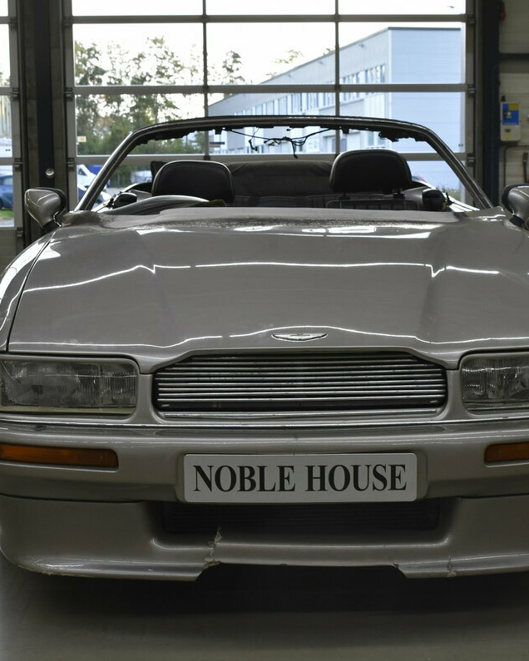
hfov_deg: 22.5
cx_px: 289
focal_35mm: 68
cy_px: 331
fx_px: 1331
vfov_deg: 27.9
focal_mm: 32
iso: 800
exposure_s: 1/125
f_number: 5.6
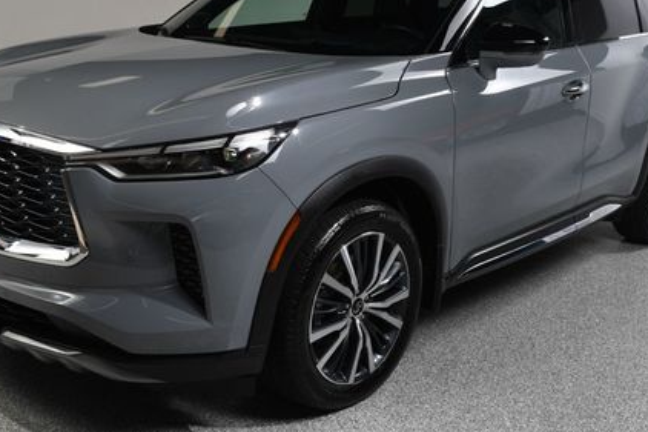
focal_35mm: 50
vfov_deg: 26.8
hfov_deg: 39.6
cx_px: 349
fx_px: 900
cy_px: 131
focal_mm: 22
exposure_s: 1/160
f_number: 11
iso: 100
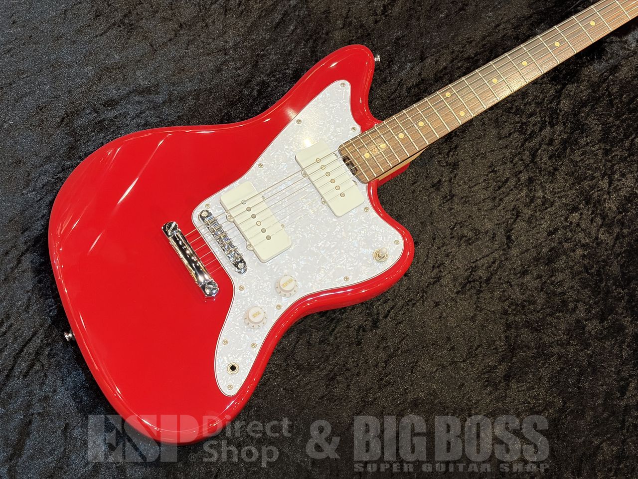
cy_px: 240
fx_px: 958
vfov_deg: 28.0
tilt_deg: -67.2
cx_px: 319
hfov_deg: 36.8
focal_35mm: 52
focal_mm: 5.96
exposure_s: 1/40
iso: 125
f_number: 1.6
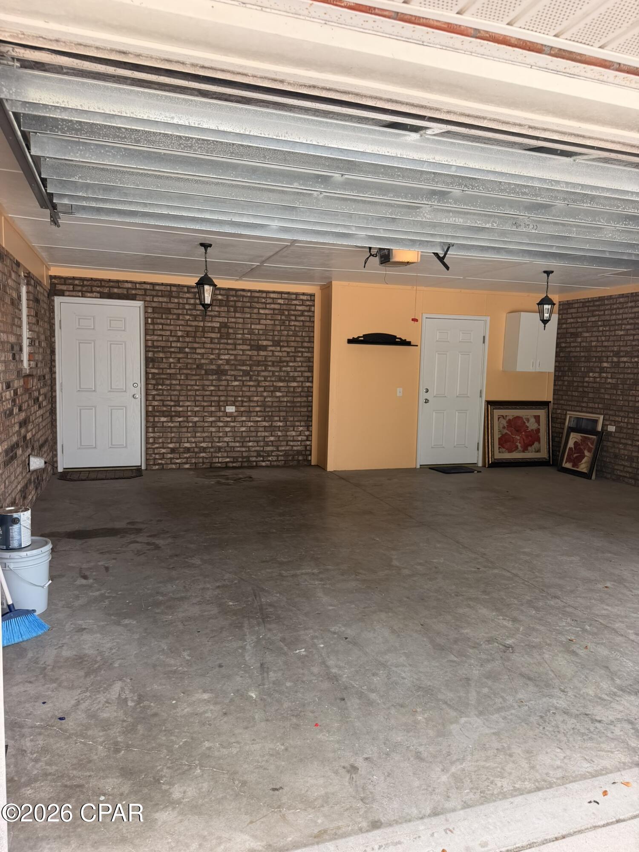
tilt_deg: -5.6
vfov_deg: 71.6
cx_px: 320
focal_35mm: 24
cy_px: 426
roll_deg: -0.4
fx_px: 591
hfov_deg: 56.8
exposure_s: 1/428
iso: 80
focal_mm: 6.76
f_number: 1.78
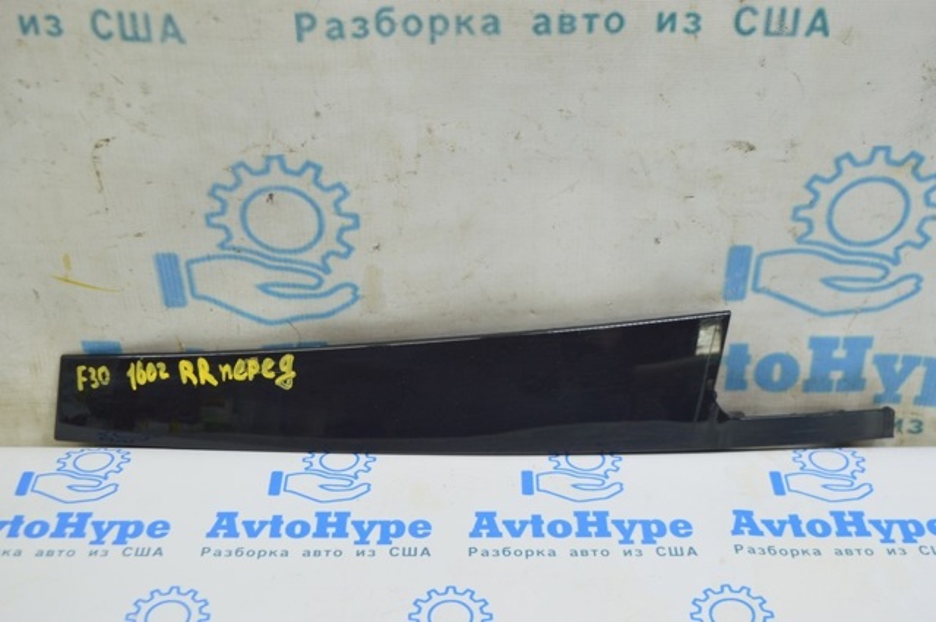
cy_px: 311
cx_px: 468
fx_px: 1324
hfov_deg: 38.9
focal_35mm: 51
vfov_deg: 26.4
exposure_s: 1/20
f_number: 5.6
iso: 400
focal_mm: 34
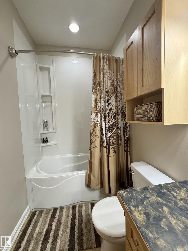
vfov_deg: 102.1
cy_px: 126
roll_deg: +1.3
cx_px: 94
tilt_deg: -2.3
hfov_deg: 85.7
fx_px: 101
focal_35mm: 14
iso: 500
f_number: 2.2
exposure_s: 1/60
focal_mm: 2.22
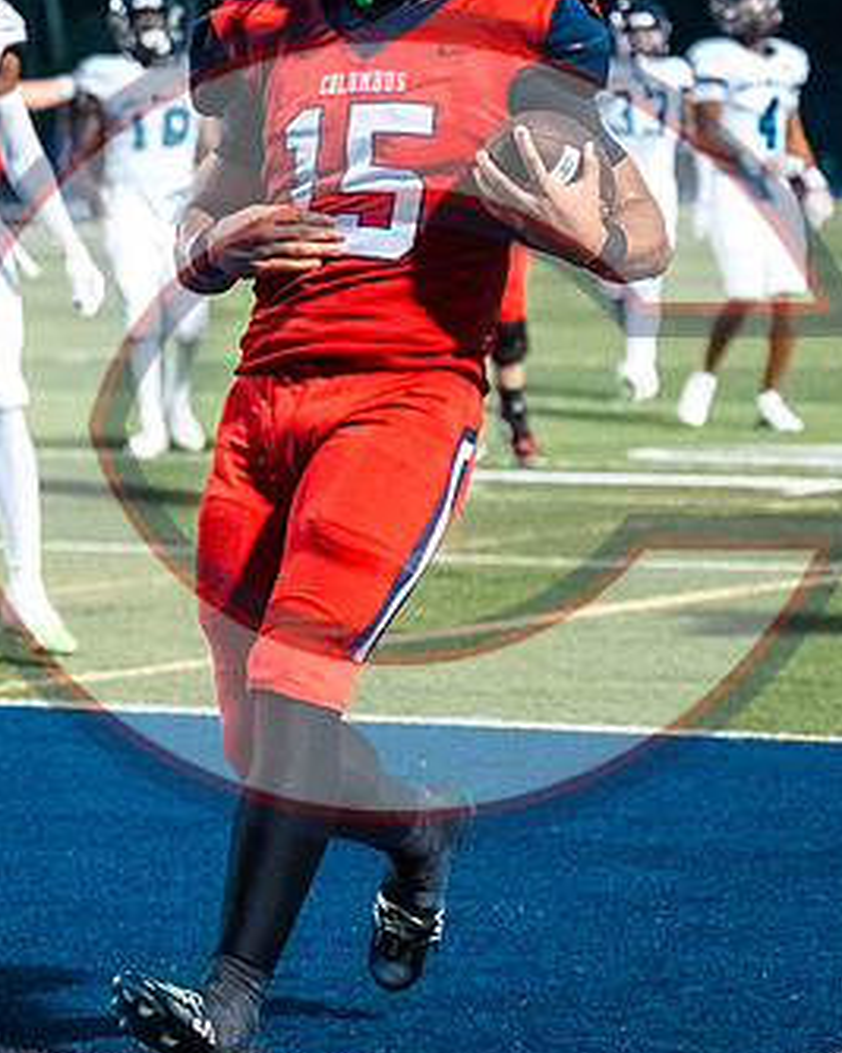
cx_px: 552
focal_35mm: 209
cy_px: 499
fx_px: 6513
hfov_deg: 7.4
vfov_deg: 9.2
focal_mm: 70
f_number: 2.8
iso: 11400
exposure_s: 1/1600
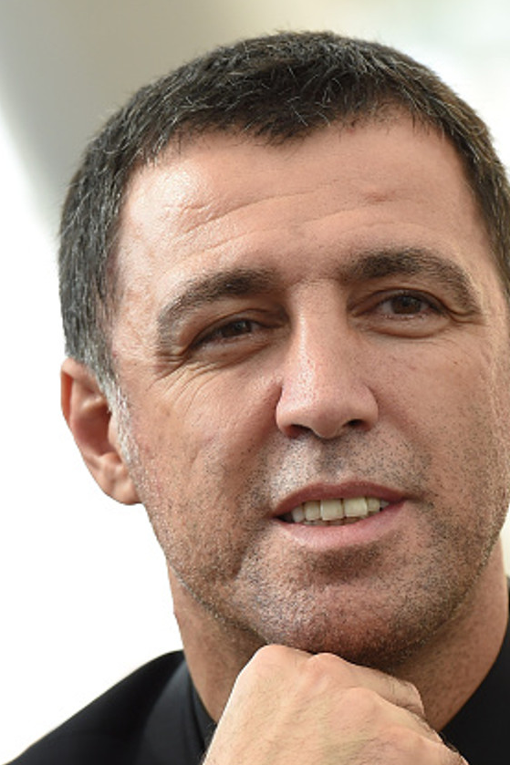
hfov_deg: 4.8
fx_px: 6080
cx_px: 320
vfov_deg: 7.2
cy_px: 516
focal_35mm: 286
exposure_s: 1/800
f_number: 4
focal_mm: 200
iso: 800
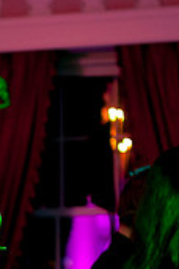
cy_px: 298
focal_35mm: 217
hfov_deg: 6.3
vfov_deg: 9.4
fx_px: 1618
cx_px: -93
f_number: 1.8
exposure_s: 1/50
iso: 640
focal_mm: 35
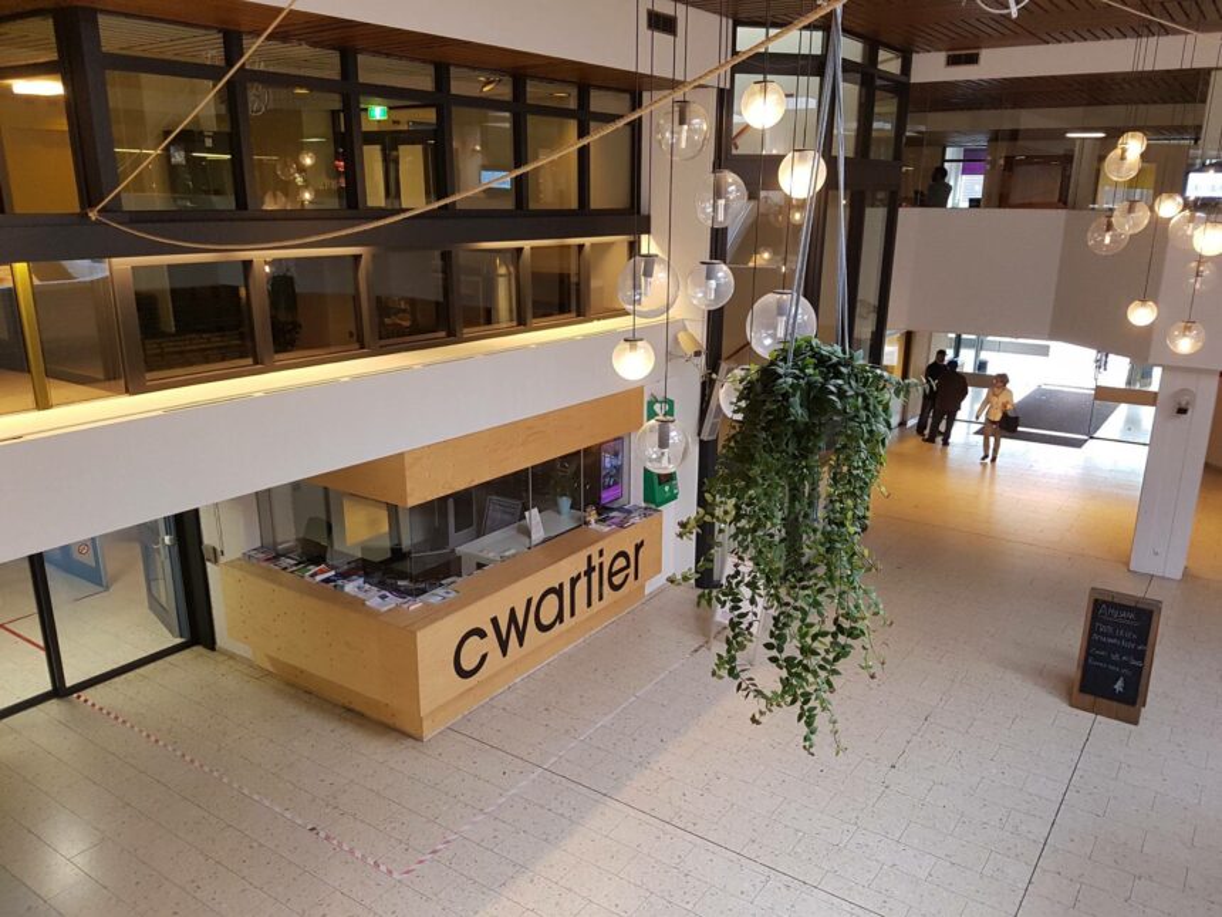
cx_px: 611
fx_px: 918
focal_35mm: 26
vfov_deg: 53.1
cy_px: 458
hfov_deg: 67.3
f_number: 1.7
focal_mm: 4.2
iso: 200
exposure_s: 1/50
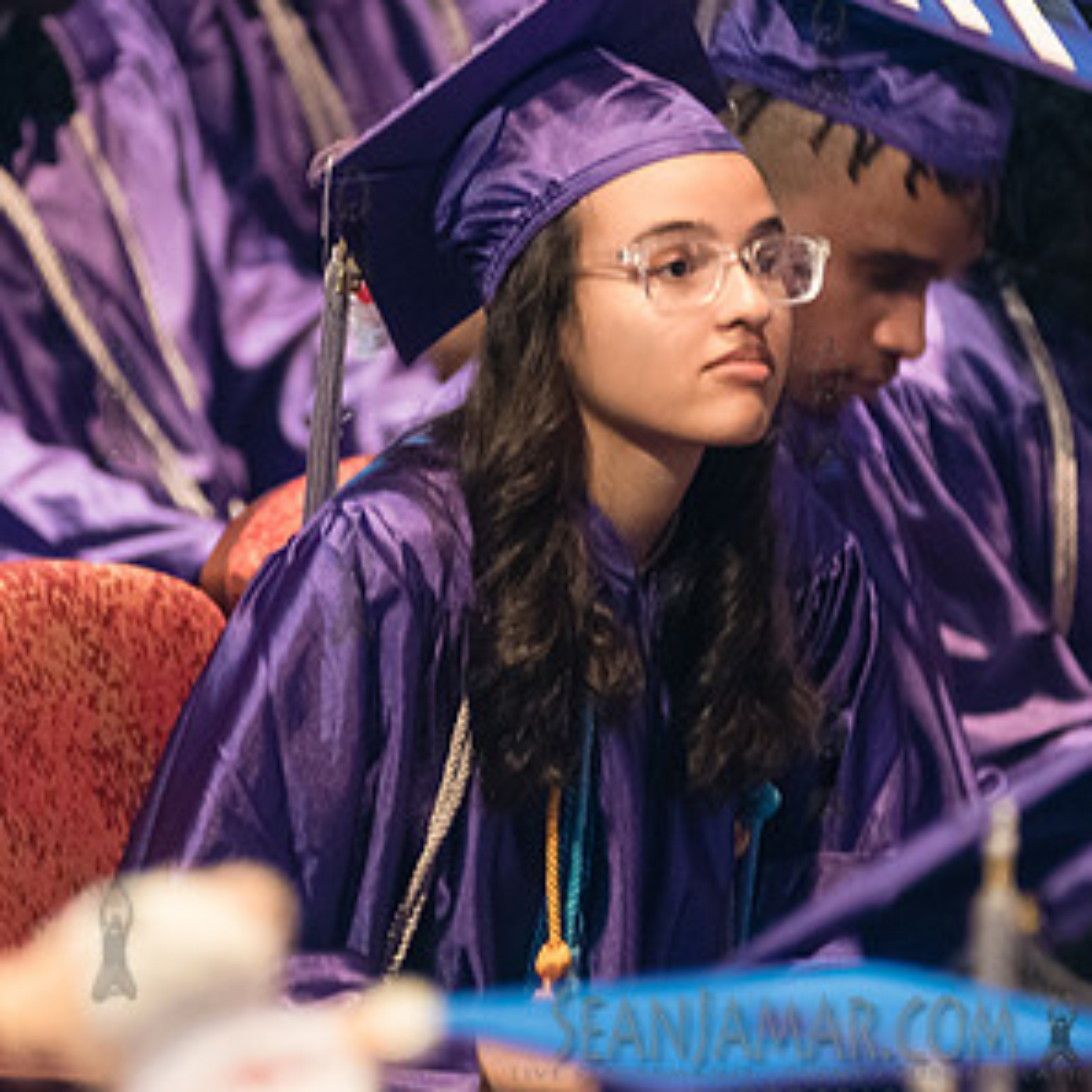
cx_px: 596
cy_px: 397
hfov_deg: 4.1
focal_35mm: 431
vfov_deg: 4.1
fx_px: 15383
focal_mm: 200
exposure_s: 1/100
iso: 4000
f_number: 2.8
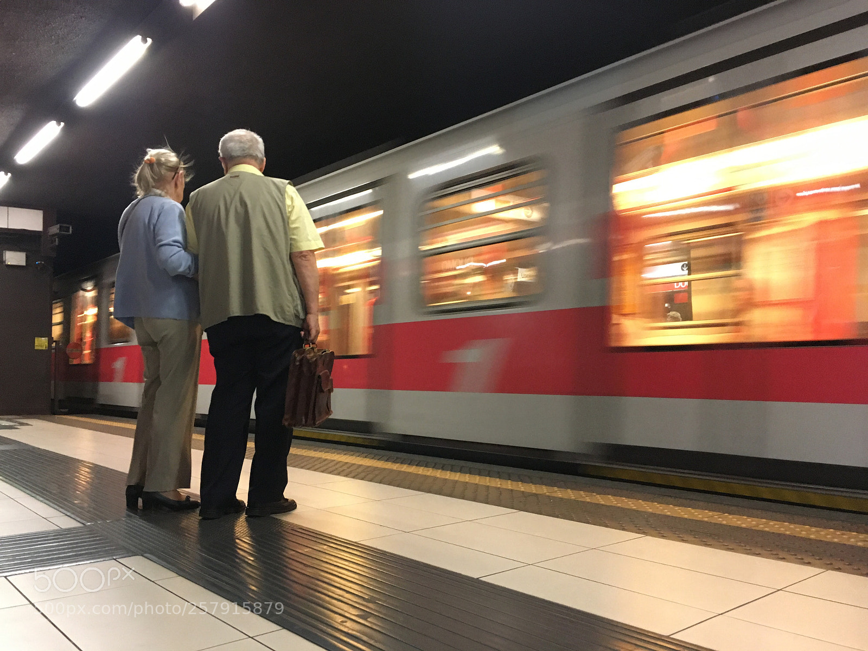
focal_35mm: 29
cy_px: 326
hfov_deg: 61.7
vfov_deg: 48.2
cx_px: 434
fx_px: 727
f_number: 2.2
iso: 200
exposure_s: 1/17
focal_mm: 4.15
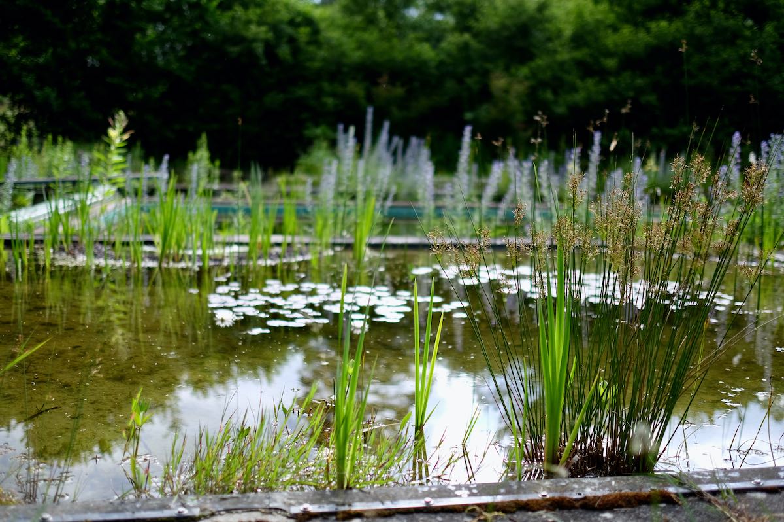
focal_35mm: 35
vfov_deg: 37.8
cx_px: 392
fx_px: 762
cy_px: 261
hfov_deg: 54.5
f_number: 1.4
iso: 200
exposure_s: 1/1400
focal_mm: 23
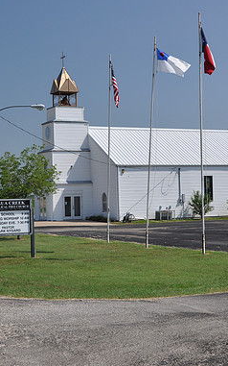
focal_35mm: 65
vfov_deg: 31.5
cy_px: 183
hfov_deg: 20.0
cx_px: 124
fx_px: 646
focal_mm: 28
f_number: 8
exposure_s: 1/250
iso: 200
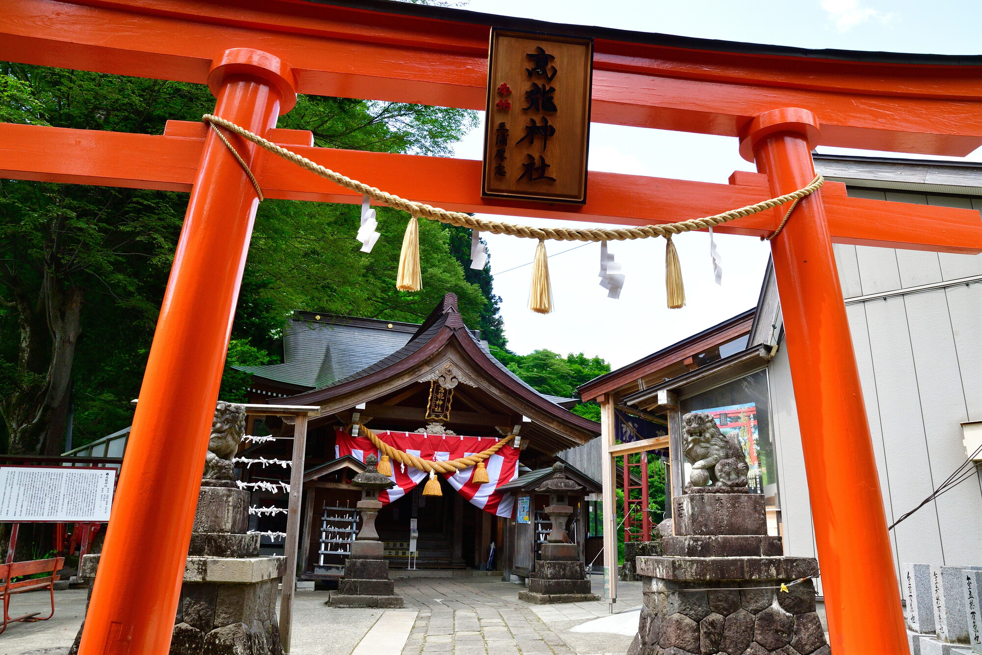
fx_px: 655
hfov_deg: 73.7
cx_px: 491
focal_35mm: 24
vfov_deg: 53.1
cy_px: 328
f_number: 9
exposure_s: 1/640
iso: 640
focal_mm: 16
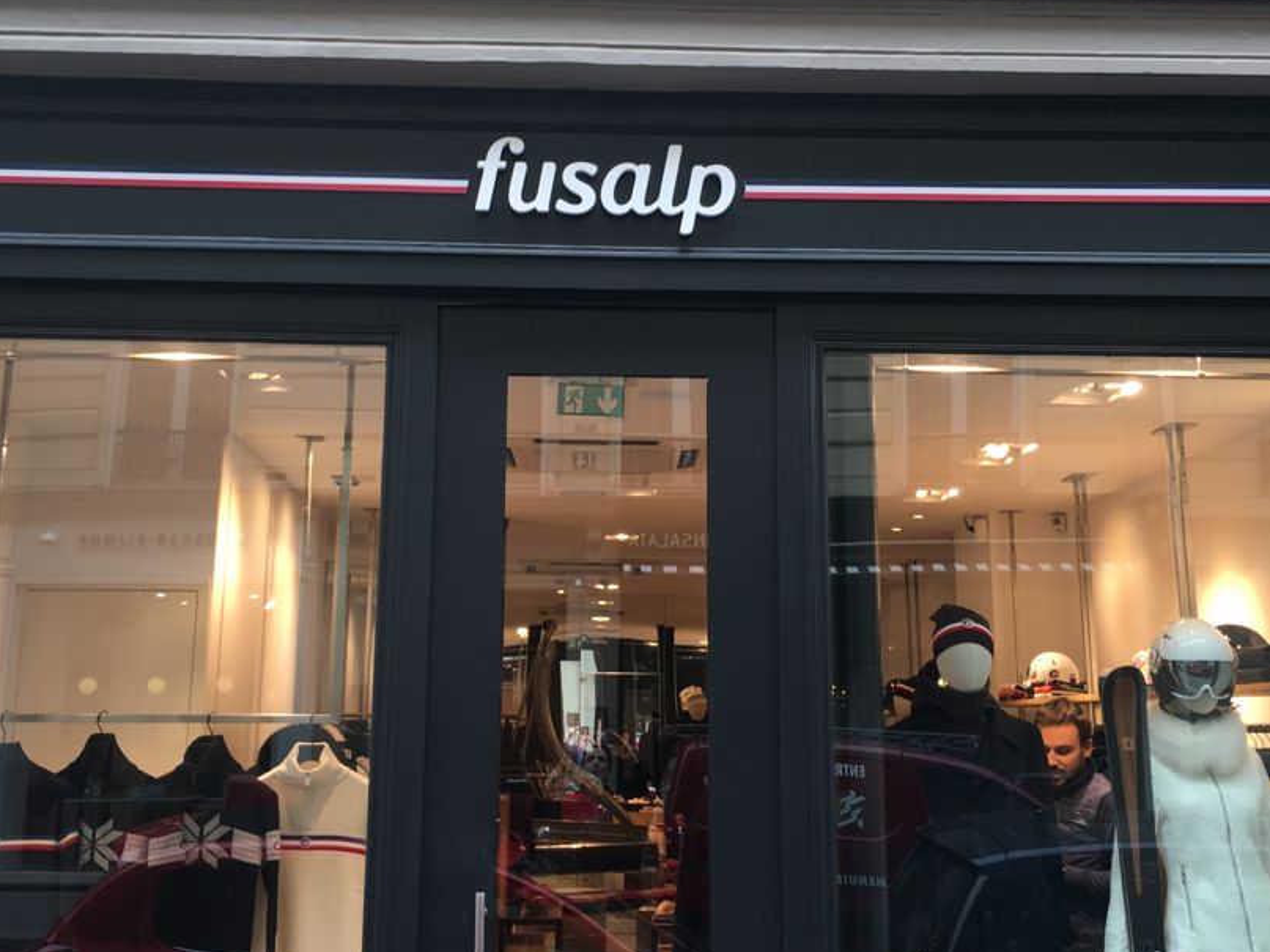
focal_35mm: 46
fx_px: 1687
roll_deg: -0.9
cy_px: 345
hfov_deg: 41.2
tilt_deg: +13.7
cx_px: 626
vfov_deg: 31.3
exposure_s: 1/100
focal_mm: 4.15
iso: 40
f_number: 2.2
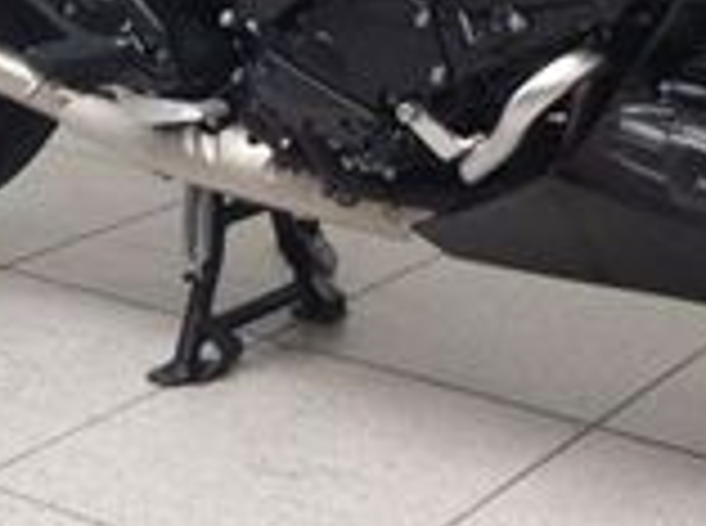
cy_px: -256
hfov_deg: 20.8
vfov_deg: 14.6
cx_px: 513
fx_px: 1913
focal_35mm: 94
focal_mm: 5.4
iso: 100
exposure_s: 1/30
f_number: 1.8
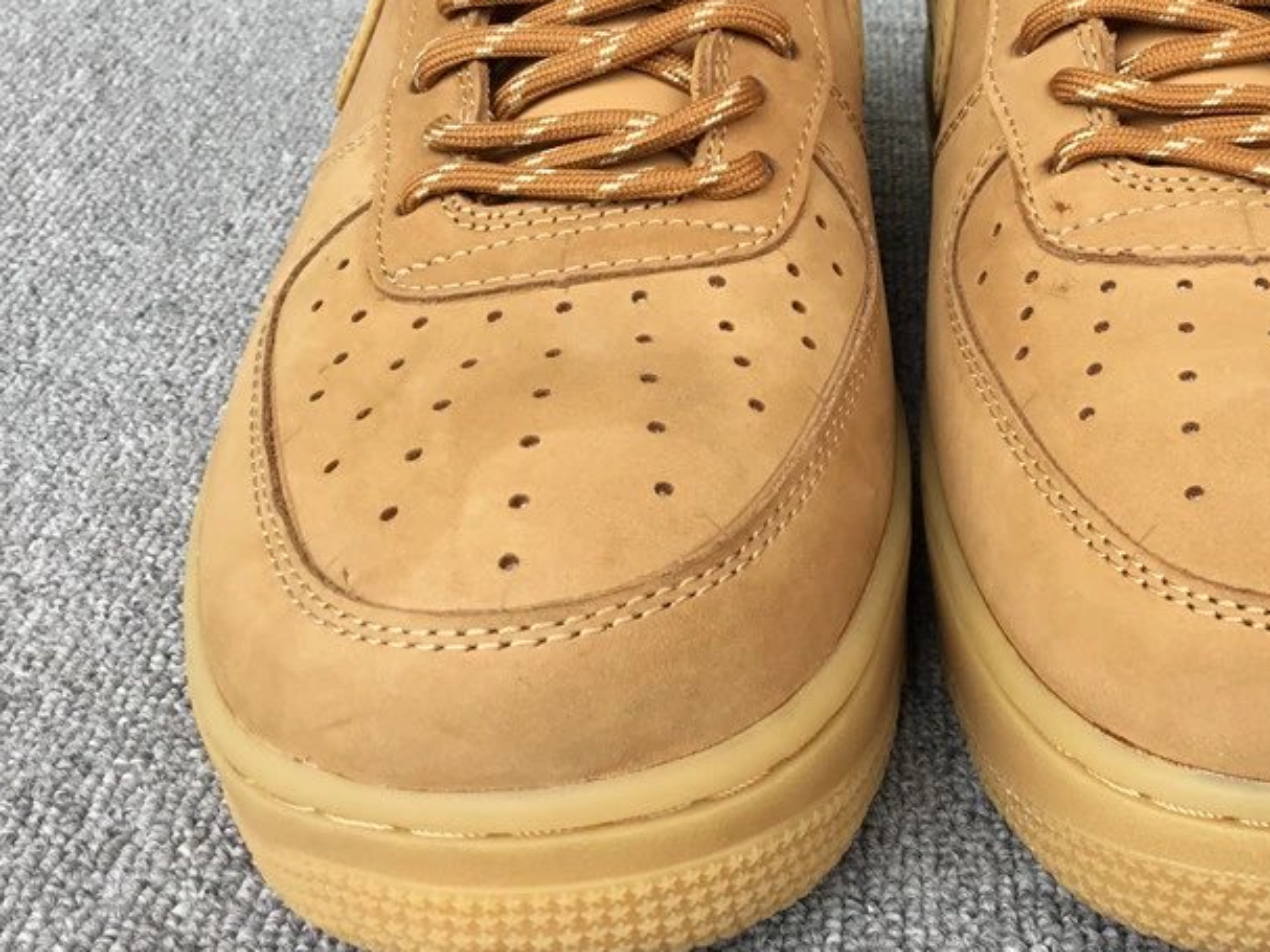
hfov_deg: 40.2
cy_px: 353
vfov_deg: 31.4
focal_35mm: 46
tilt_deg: -29.2
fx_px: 1687
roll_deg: +0.0
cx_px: 935
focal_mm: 3.3
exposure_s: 1/140
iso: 25
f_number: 2.4
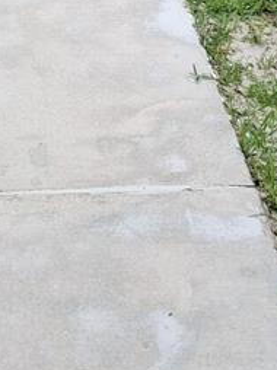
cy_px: 26
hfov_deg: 11.6
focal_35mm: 123
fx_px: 1315
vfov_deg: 15.8
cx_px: -120
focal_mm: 3.98
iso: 25
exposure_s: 1/263
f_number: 1.8
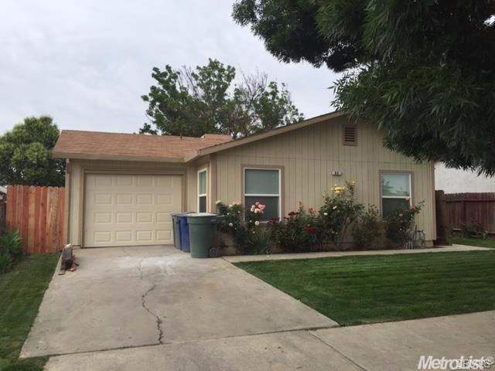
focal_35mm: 29
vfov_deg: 48.2
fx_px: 415
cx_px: 248
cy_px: 186
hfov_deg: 61.7
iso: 32
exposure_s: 1/1412
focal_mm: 4.15
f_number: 2.2
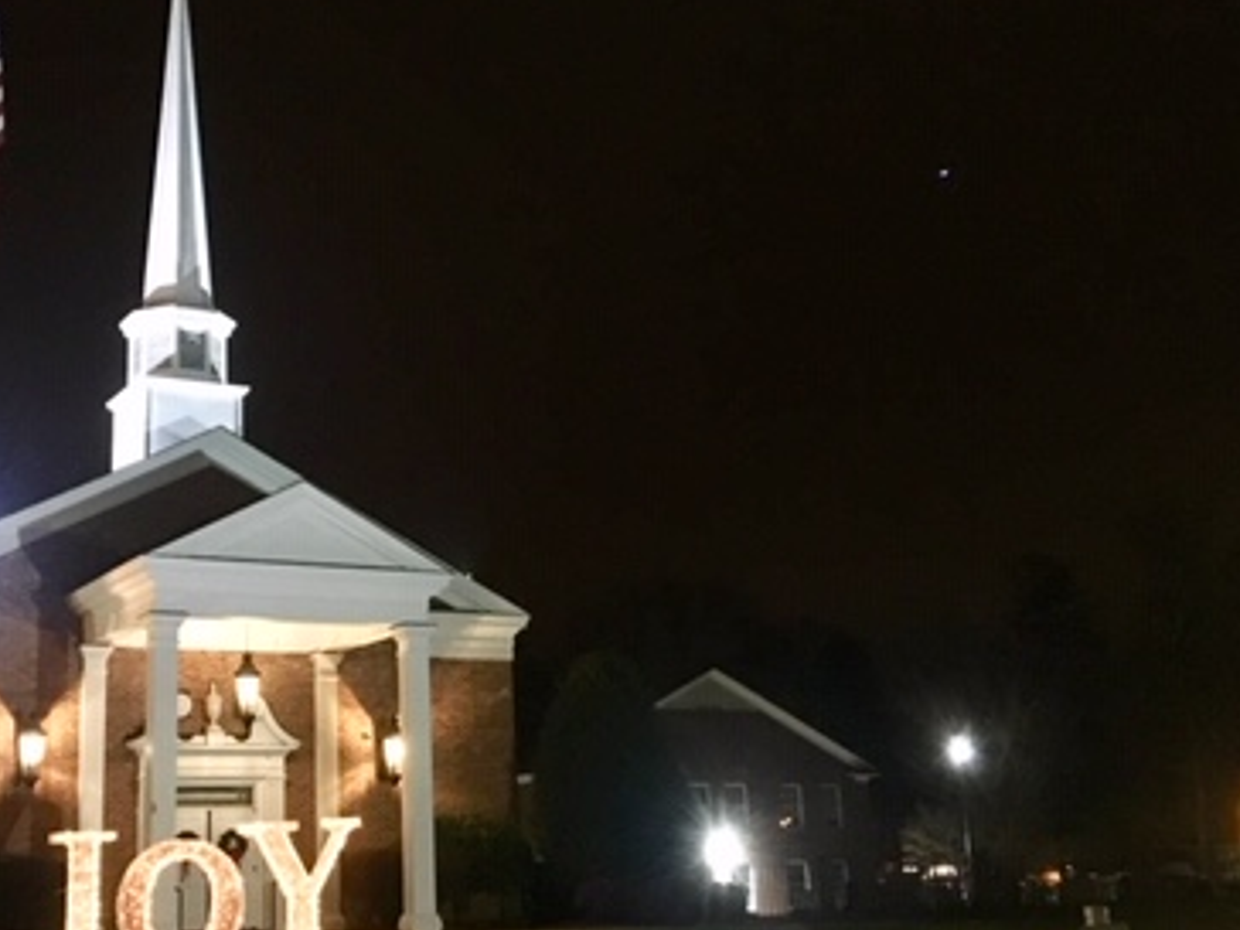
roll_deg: +1.5
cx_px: 422
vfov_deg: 28.5
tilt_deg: +15.5
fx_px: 1827
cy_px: 388
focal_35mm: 51
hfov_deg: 37.1
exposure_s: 1/15
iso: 640
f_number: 2.2
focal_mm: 4.15
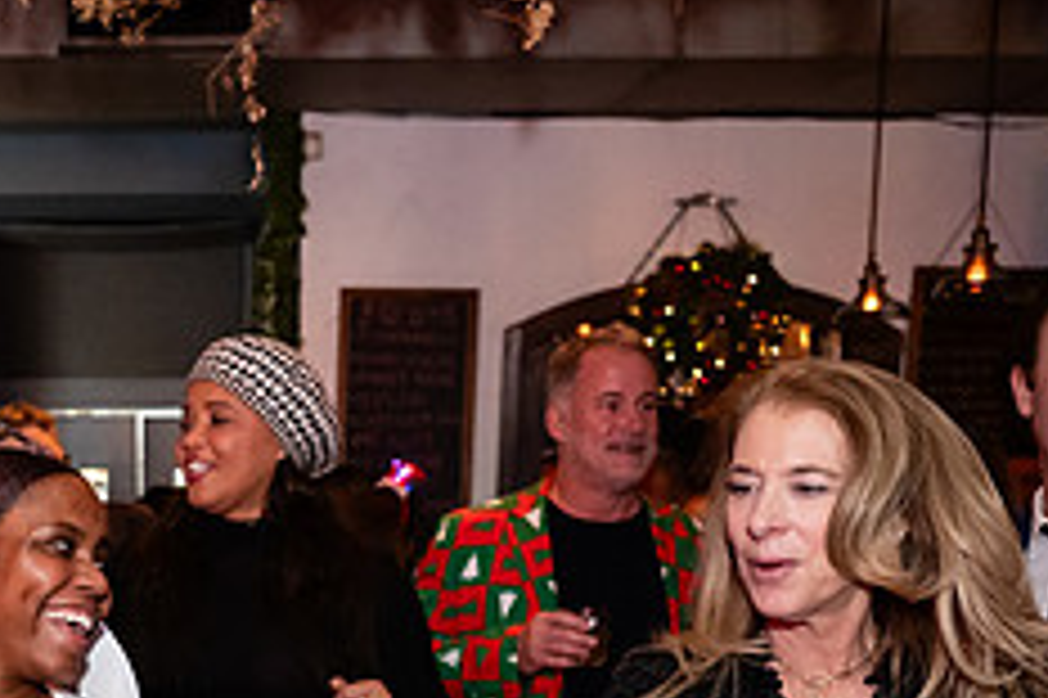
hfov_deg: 32.2
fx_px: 1745
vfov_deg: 21.1
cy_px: 826
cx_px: 153
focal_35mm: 60
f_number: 2.8
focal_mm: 24
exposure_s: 1/100
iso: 3200
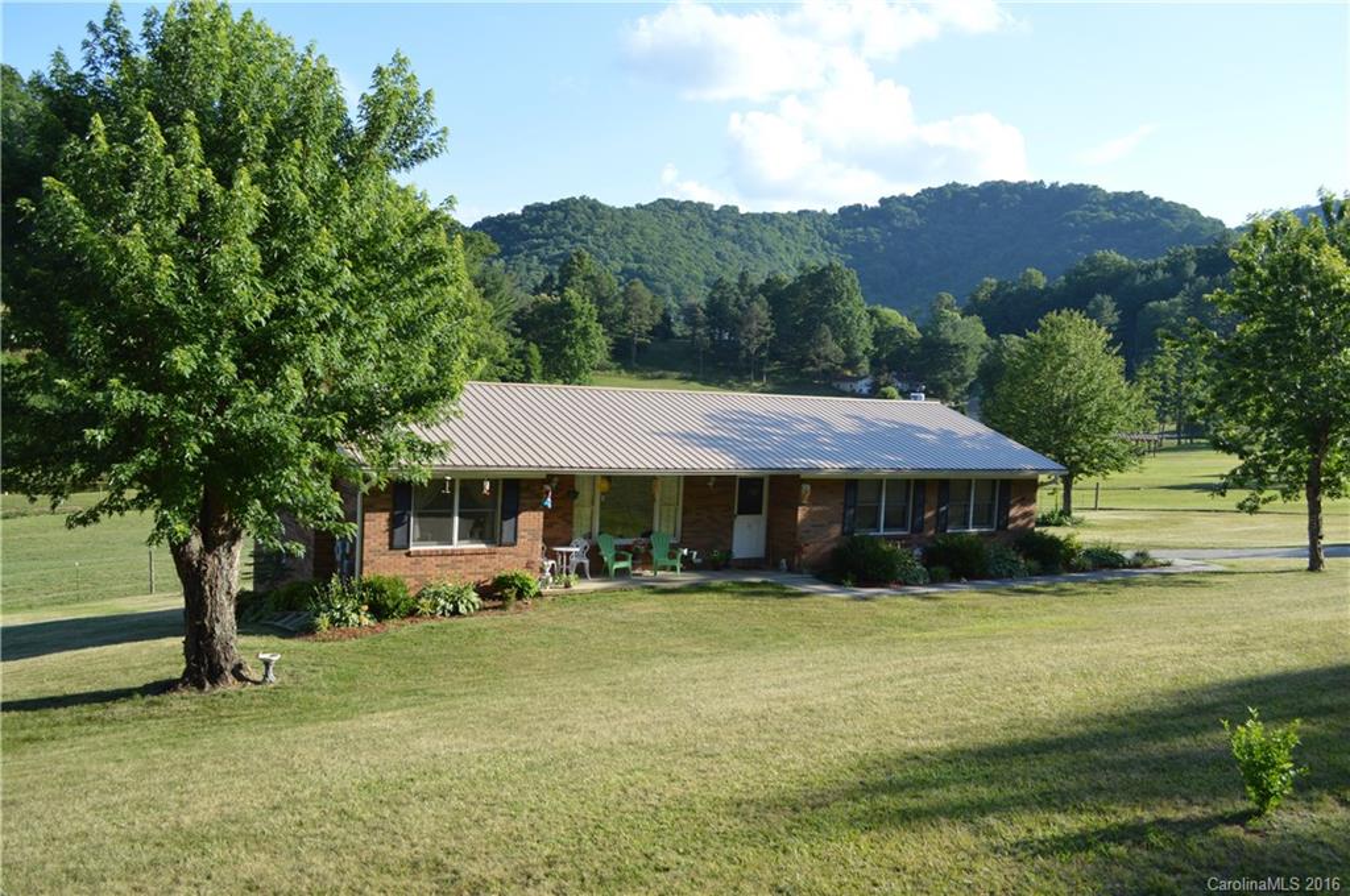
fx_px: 1124
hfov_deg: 62.0
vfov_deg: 43.5
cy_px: 448
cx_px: 675
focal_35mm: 30
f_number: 6.3
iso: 100
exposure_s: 1/160
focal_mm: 20
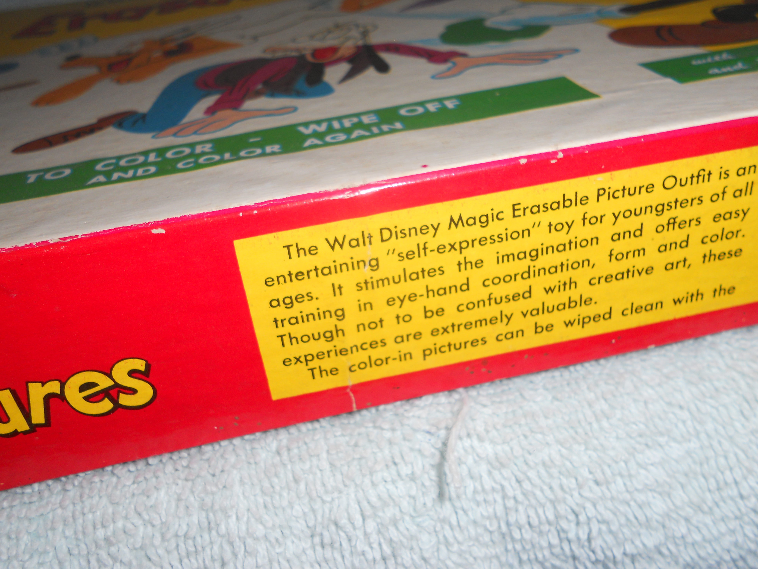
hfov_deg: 56.8
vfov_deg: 44.2
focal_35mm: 32
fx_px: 701
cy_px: 284
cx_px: 379
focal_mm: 5.8
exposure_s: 1/25
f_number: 8.8
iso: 80
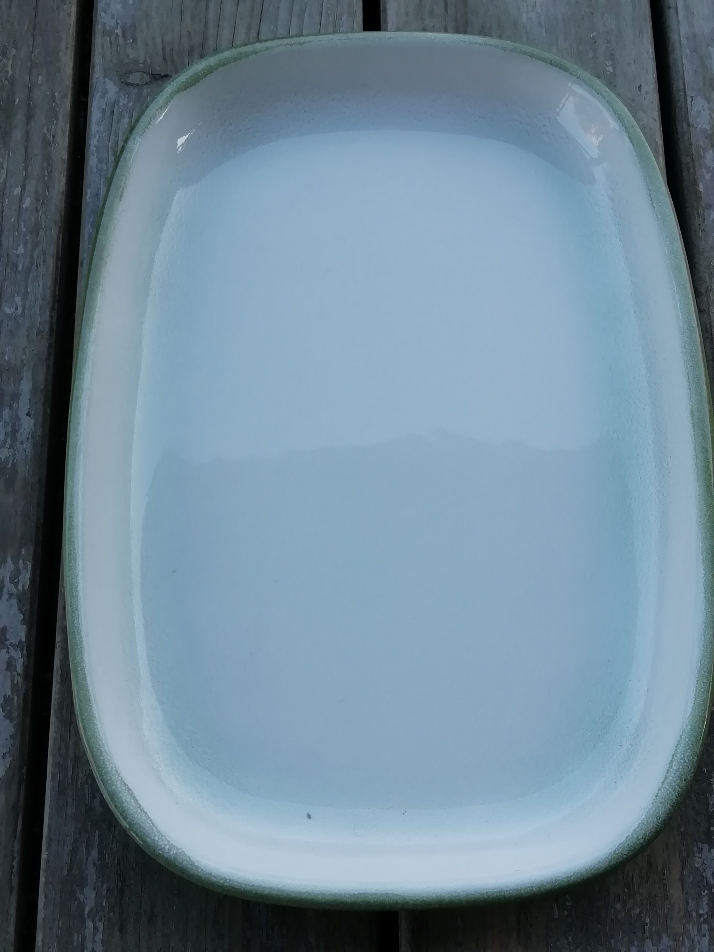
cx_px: 357
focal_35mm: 41
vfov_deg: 45.8
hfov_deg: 35.1
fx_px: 1128
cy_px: 476
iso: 50
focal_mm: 3.21
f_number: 2.2
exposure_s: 1/230
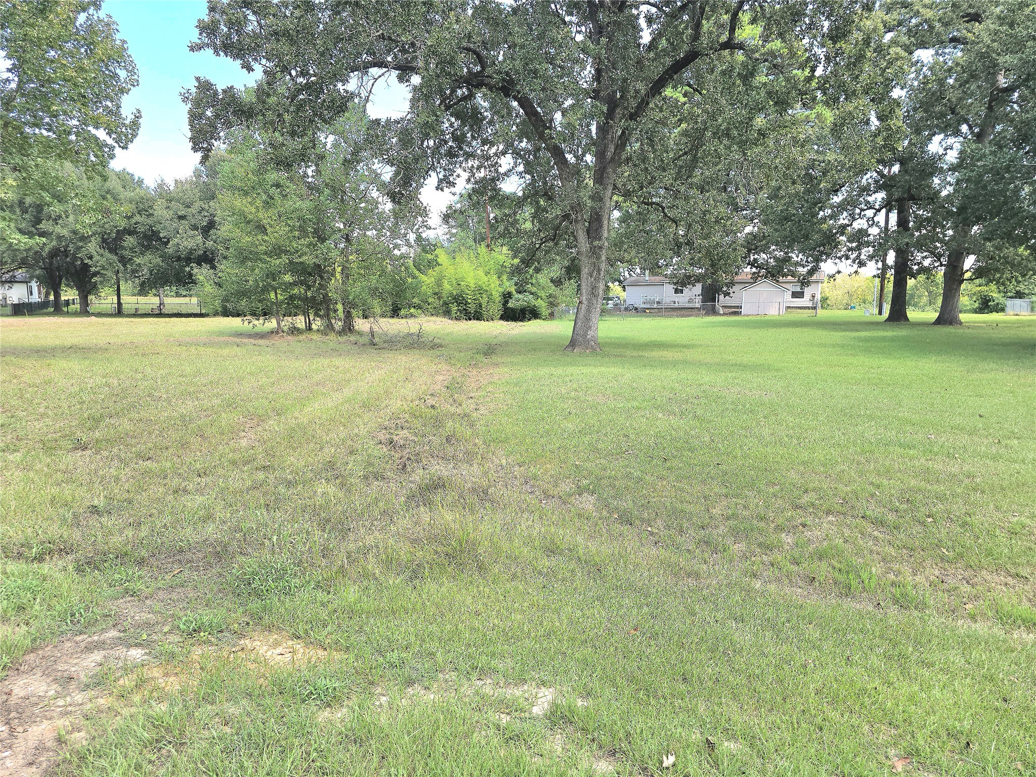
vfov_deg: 58.9
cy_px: 388
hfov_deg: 73.9
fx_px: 688
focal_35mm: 23
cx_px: 518
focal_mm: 6.3
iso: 12
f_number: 1.7
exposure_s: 1/270
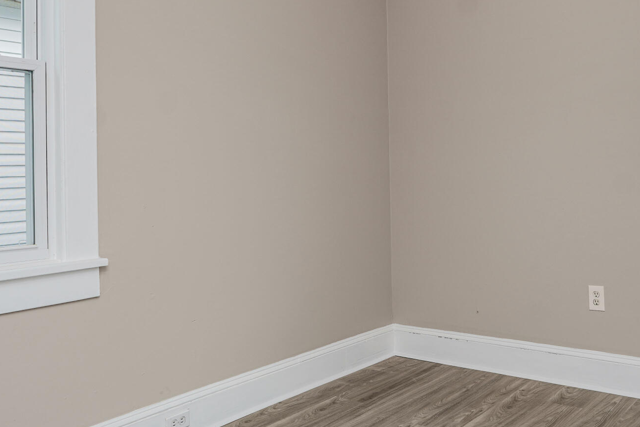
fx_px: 658
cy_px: 156
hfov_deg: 51.1
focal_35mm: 37
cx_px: 414
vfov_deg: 35.7
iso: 64
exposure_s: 1/60
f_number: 5.6
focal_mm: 16
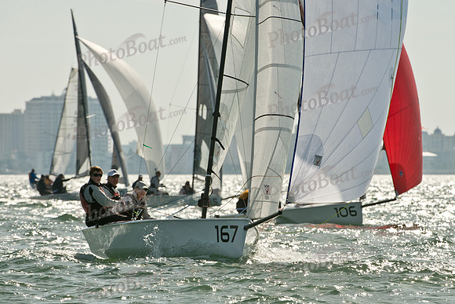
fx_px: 5958
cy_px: 159
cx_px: 261
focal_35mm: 471
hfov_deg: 4.4
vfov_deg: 2.9
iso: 400
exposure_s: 1/1250
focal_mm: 400
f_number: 11
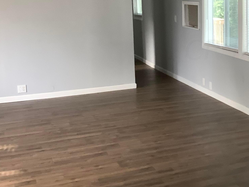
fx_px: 453
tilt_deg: -8.4
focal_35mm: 63
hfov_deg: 29.2
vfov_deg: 23.1
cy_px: 49
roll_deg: +0.9
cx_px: 236
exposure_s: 1/60
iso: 125
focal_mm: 3.3
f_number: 2.4
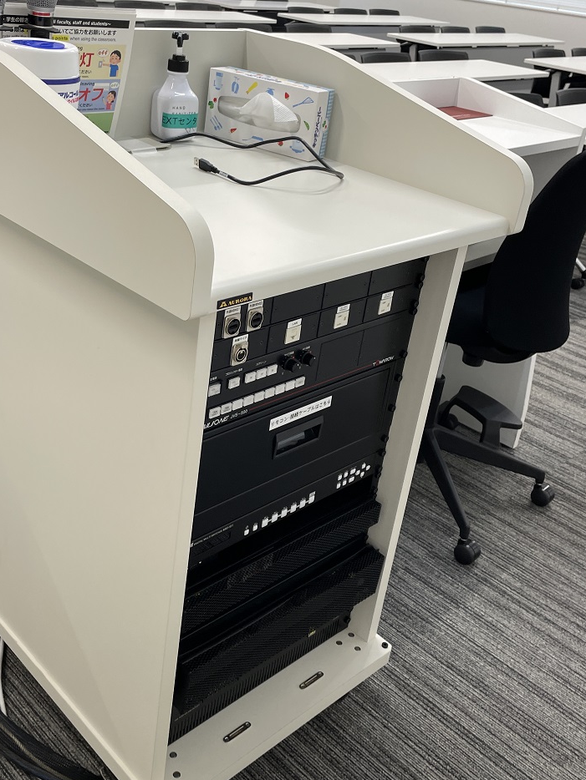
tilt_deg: -24.5
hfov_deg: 37.4
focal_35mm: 38
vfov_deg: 48.8
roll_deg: -5.4
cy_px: 329
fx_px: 857
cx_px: 210
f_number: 1.6
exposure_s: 1/100
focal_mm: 4.2
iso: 50
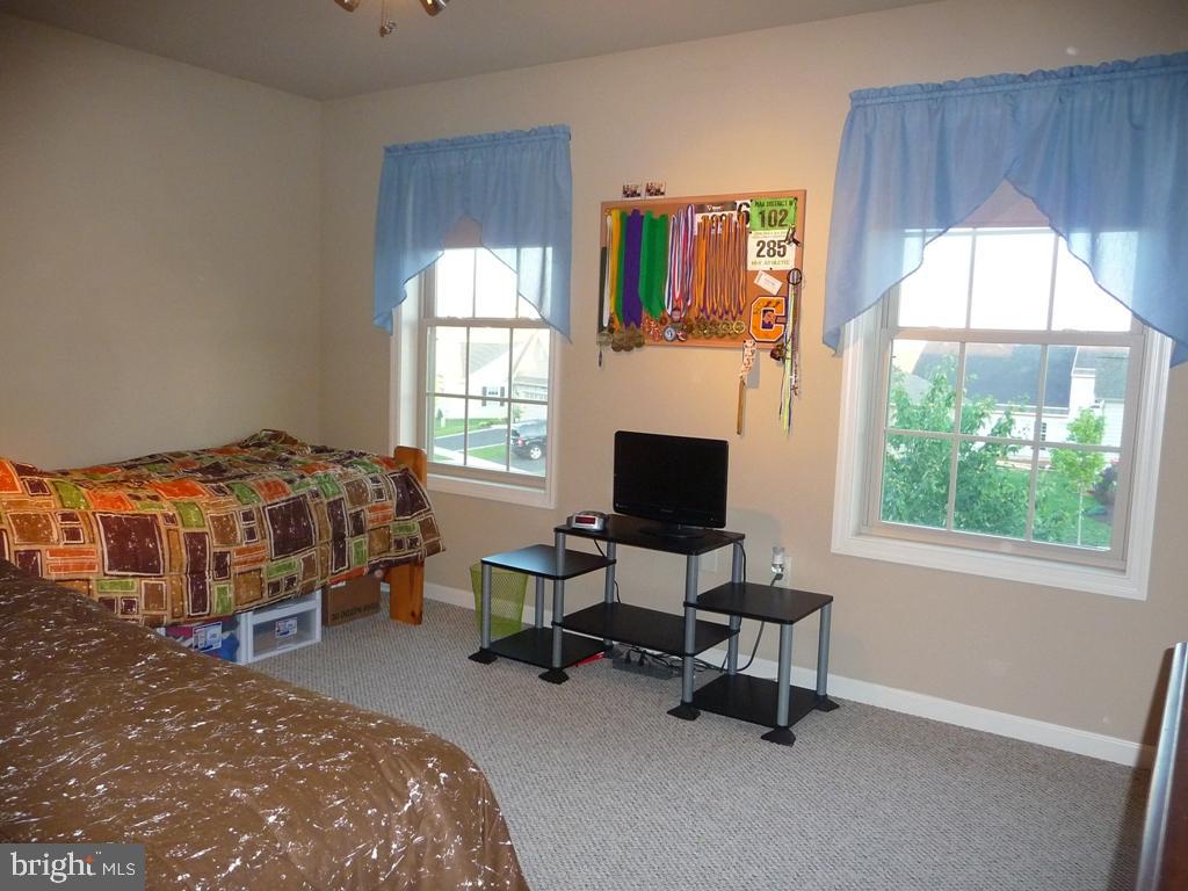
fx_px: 961
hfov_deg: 63.4
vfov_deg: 49.7
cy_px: 446
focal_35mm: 28
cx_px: 594
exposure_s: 1/30
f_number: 3.3
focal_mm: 4.7
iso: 320
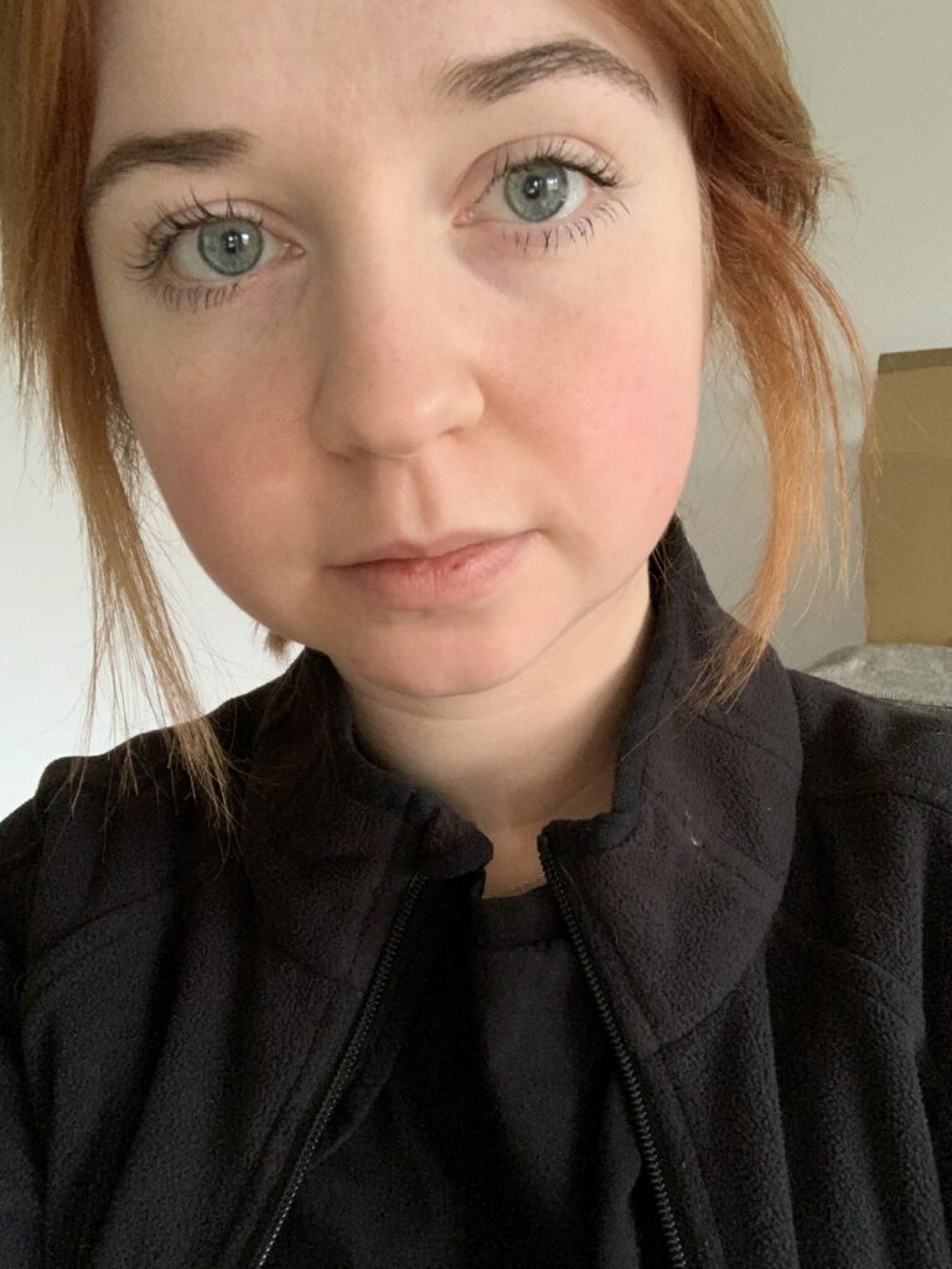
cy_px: 634
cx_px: 476
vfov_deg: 56.8
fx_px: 1173
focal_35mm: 32
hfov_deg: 44.2
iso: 320
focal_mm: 2.87
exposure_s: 1/40
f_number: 2.2
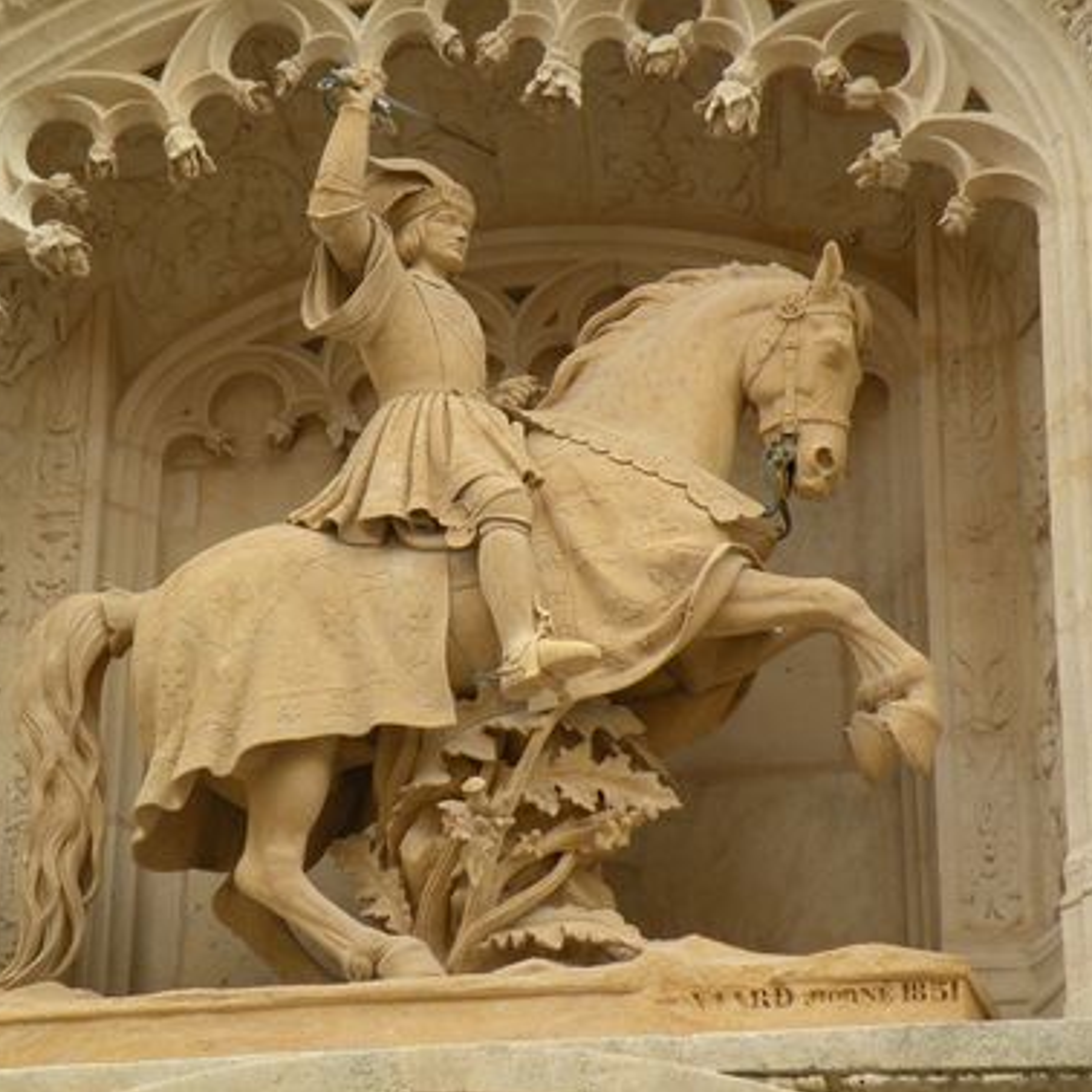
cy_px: 547
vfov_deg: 15.7
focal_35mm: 111
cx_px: 413
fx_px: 3962
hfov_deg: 15.7
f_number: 4
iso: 64
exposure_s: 1/64.3
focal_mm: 16.4
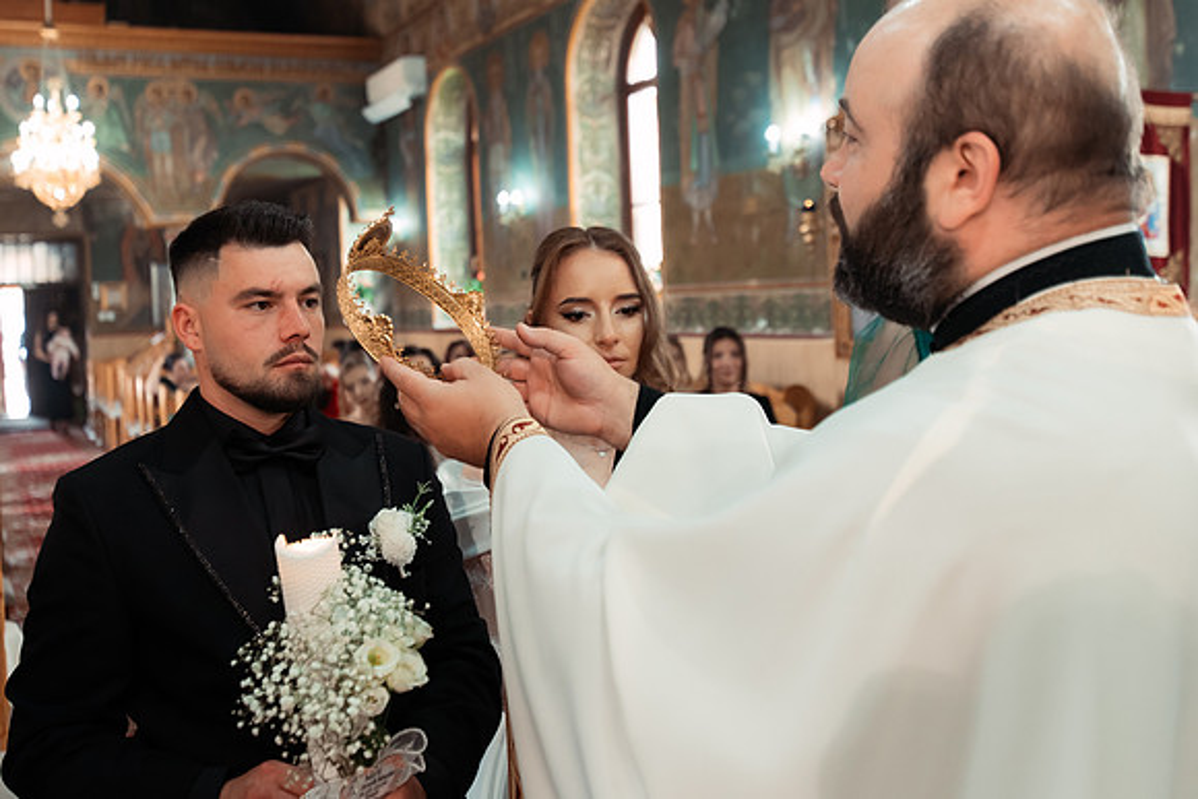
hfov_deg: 53.3
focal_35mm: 36
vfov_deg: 37.2
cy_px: 360
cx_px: 488
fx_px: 1186
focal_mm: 30
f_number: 3.2
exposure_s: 1/200
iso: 1800
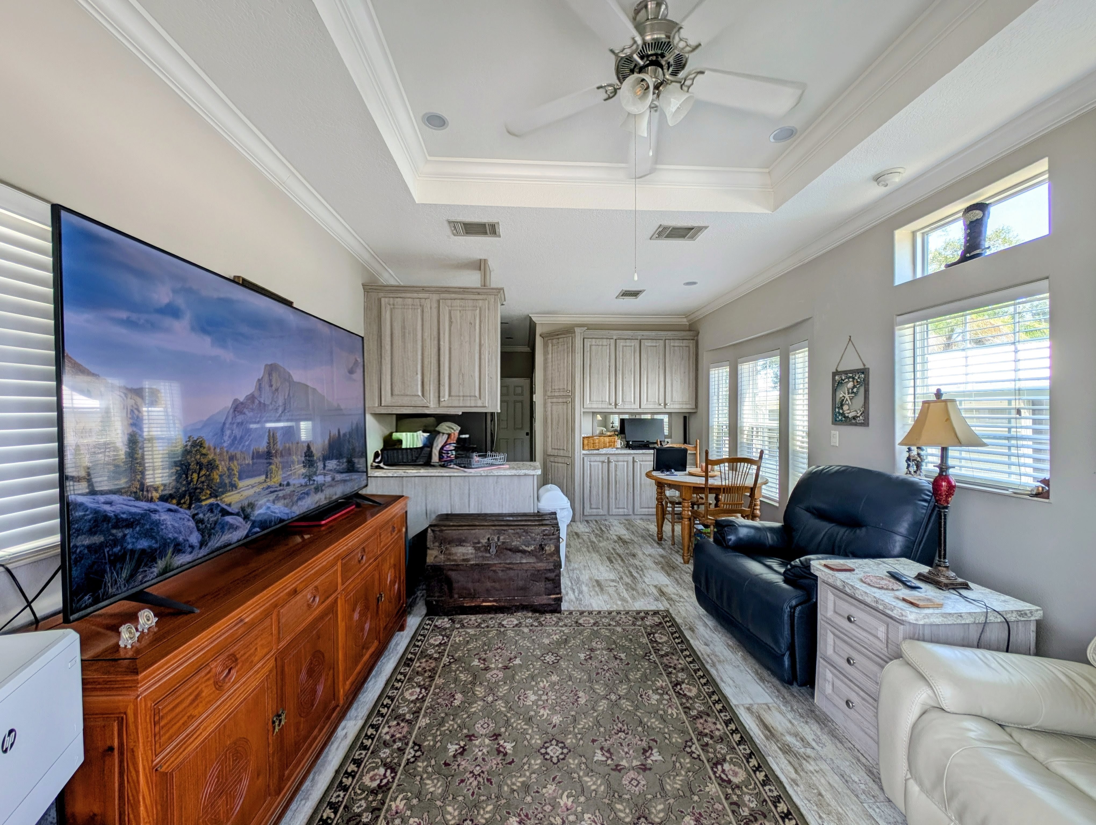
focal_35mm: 12
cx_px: 548
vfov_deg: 94.6
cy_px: 412
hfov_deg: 110.5
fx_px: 380
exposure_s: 1/185
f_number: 1.95
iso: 45
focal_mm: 2.23
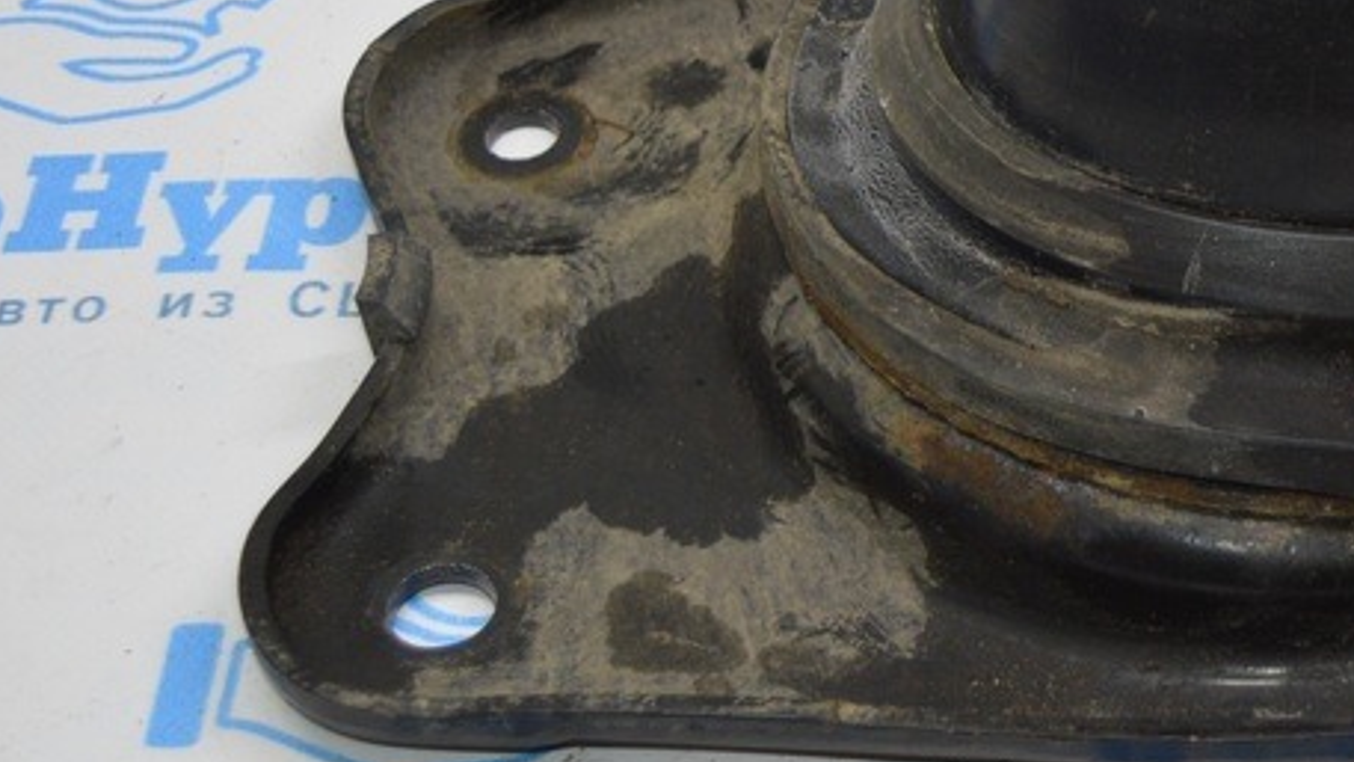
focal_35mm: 109
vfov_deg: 11.0
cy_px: 55
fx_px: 3919
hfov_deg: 19.2
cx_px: 1253
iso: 400
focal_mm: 31
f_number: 4.2
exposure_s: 1/60
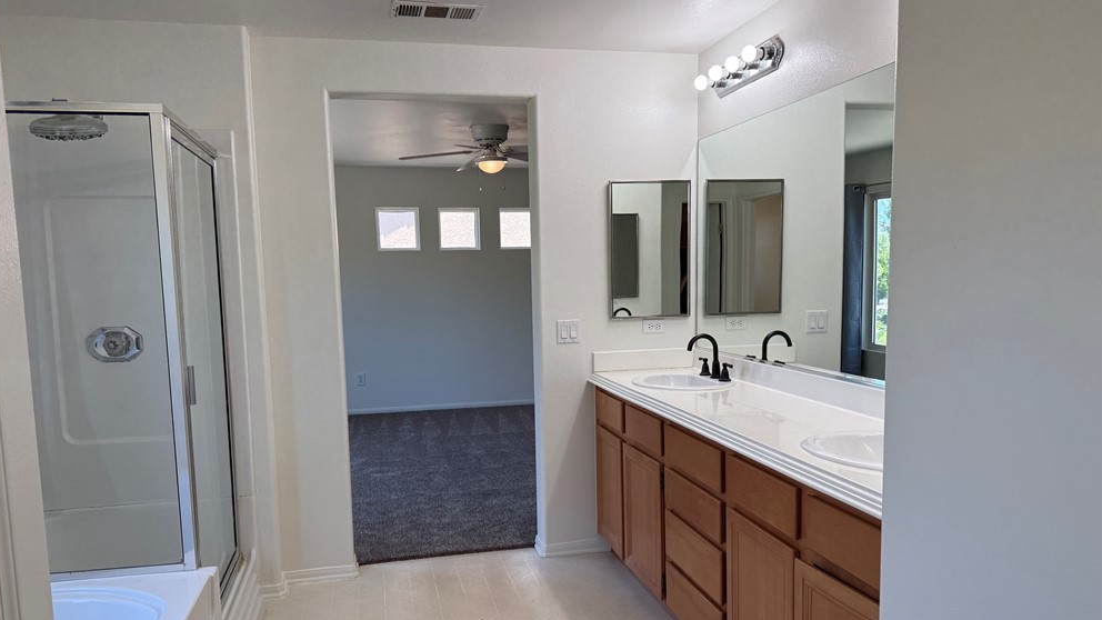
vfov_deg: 42.8
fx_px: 789
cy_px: 356
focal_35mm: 27
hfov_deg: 69.9
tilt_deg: -6.4
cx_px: 541
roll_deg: +0.7
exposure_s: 1/405
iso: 100
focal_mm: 6.76
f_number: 1.78
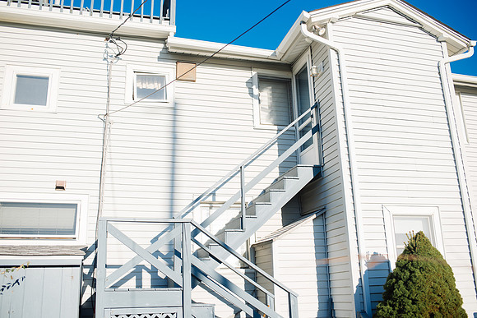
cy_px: 159
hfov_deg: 54.4
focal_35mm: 35
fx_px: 464
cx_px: 238
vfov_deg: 37.9
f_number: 2.8
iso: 100
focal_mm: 35
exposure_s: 1/1250
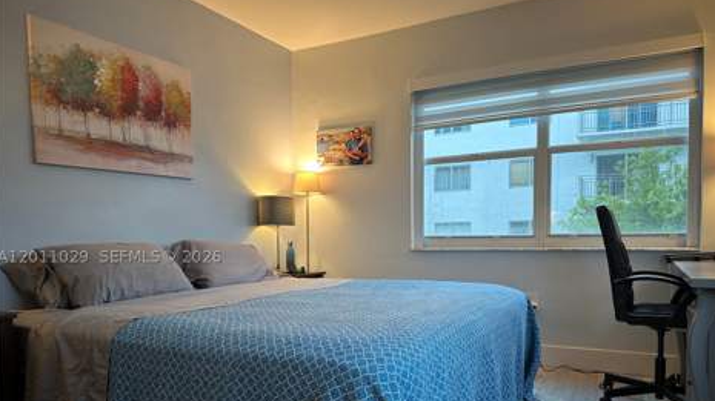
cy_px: 257
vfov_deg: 42.4
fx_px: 512
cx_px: 363
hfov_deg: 69.9
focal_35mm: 27
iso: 125
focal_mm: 6.86
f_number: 1.78
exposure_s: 1/60
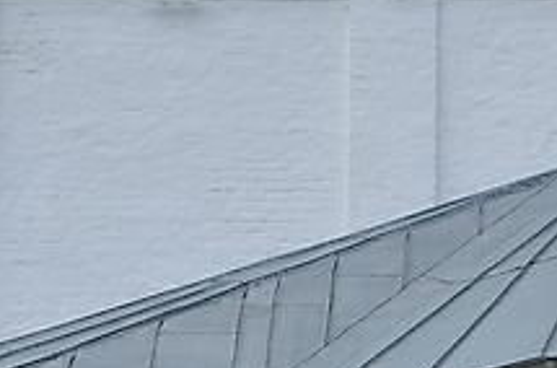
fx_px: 2329
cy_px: 188
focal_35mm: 151
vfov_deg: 9.0
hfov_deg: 13.2
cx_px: 681
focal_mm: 18
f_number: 9
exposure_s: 1/320
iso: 100
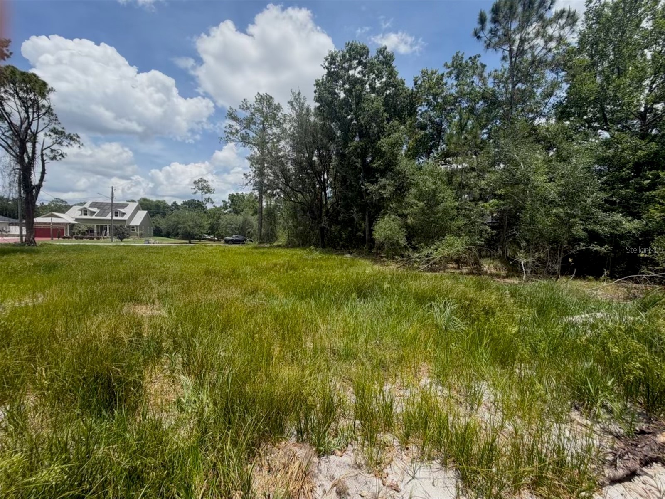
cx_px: 332
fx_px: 269
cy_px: 250
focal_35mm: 14
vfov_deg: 85.7
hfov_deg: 102.1
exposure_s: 1/770
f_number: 2.2
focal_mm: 2.22
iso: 25
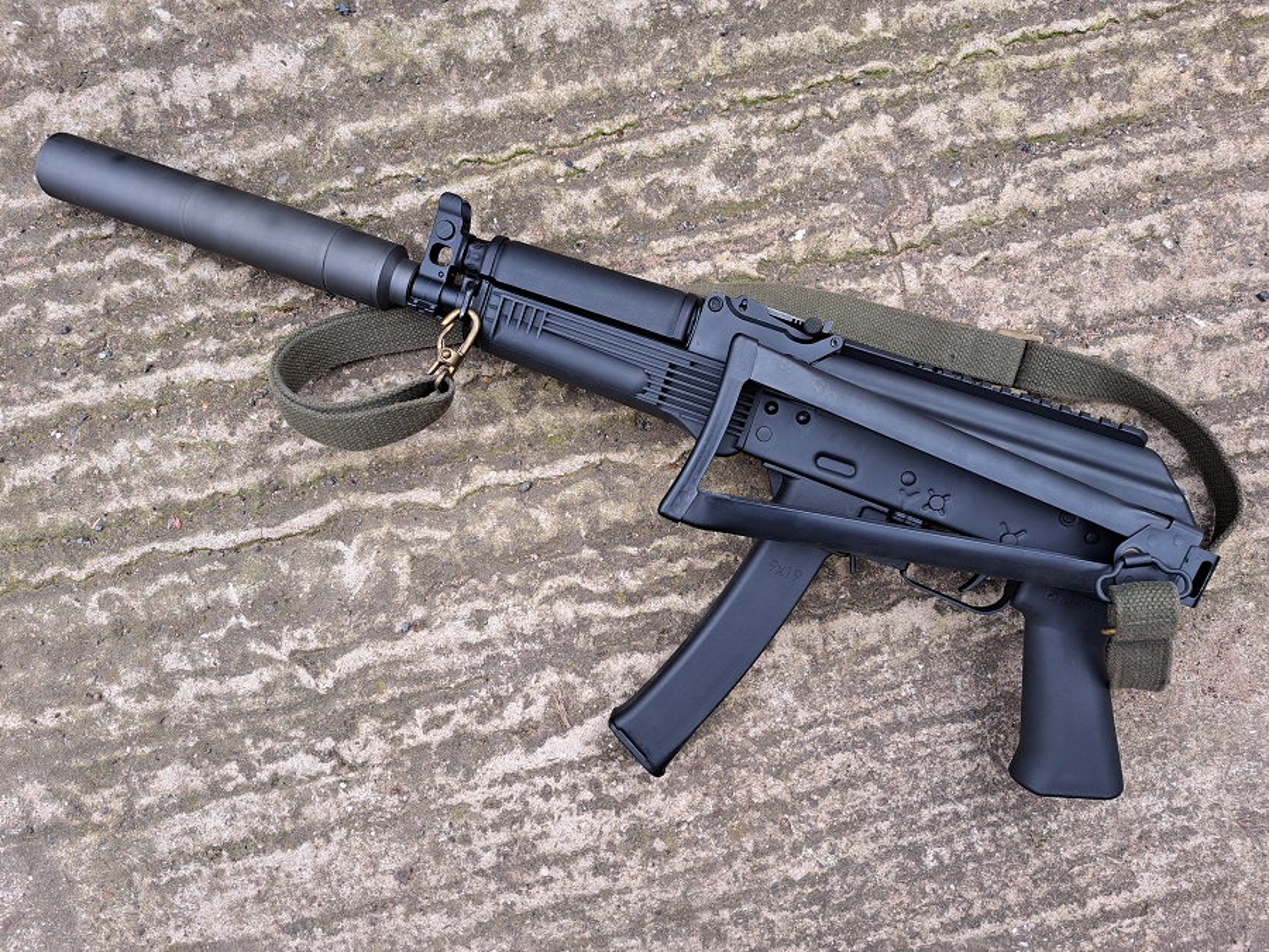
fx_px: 880
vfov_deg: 56.8
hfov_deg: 71.6
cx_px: 634
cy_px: 476
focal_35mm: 24
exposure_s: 1/100
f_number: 1.8
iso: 50
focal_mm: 5.23
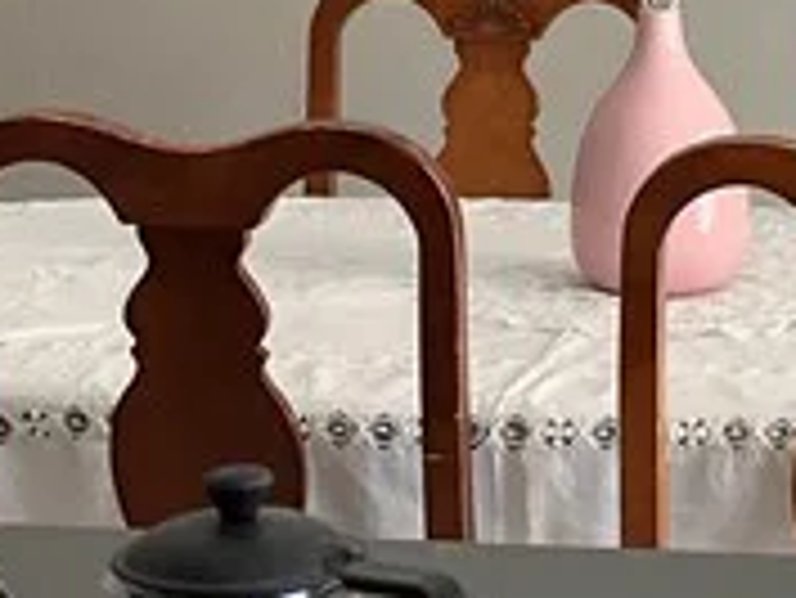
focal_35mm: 150
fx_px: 3452
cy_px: 18
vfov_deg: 9.8
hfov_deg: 12.6
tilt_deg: -6.8
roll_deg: -1.5
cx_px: 1102
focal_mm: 5.1
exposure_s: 1/121
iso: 125
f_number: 1.6
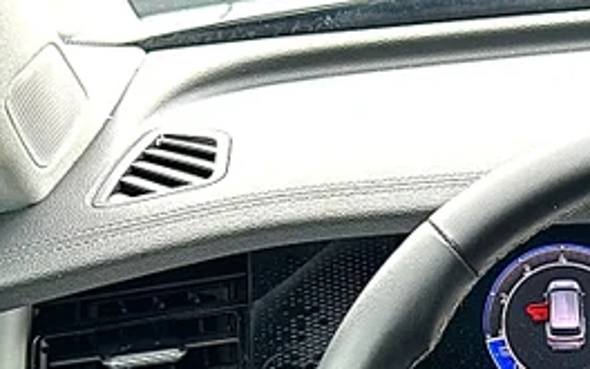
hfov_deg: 14.8
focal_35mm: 135
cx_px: 758
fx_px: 2171
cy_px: 565
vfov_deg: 9.4
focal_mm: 6.86
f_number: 1.78
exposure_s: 1/182
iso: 50
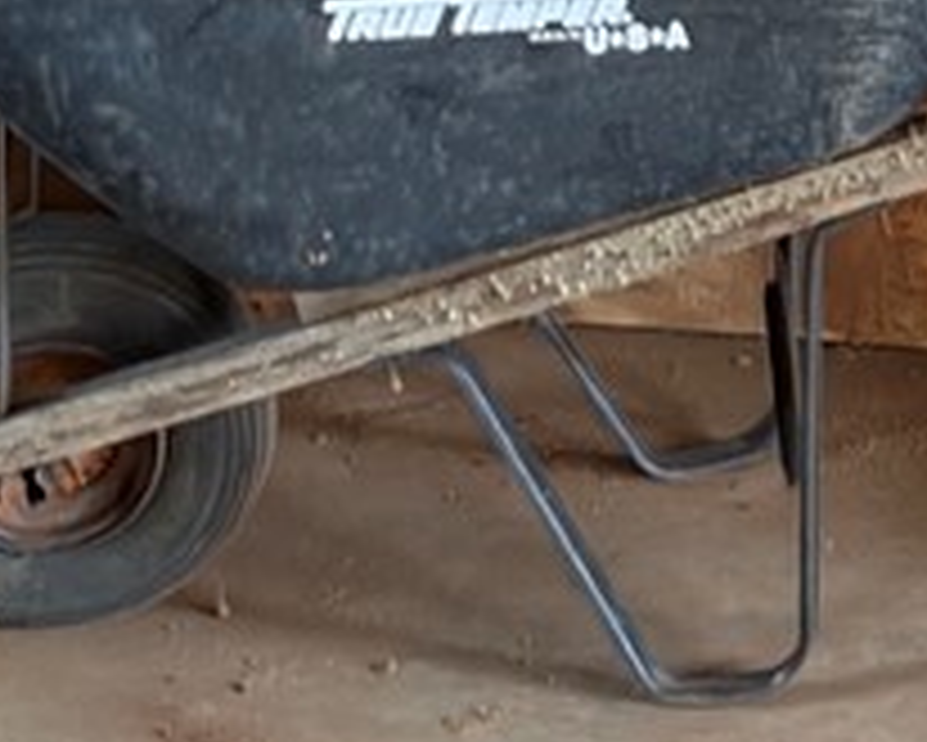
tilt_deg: -7.0
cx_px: 1305
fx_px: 4996
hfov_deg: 10.3
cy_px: -989
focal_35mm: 182
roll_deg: +0.0
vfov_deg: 7.9
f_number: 1.48
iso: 250
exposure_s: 1/60
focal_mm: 6.93
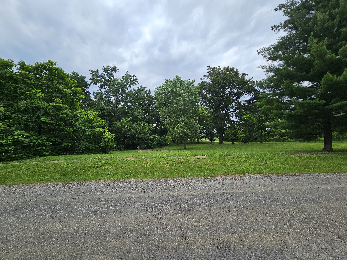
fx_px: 130
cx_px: 174
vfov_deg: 89.9
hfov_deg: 106.2
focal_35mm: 13
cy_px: 130
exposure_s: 1/1529
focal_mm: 2.2
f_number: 2.2
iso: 50
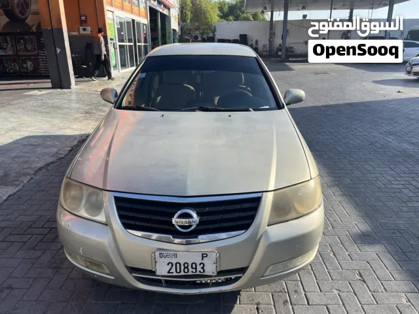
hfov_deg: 67.3
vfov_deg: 53.1
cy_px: 157
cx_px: 210
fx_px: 315
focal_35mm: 26
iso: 50
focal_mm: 5.1
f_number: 1.6
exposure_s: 1/1695
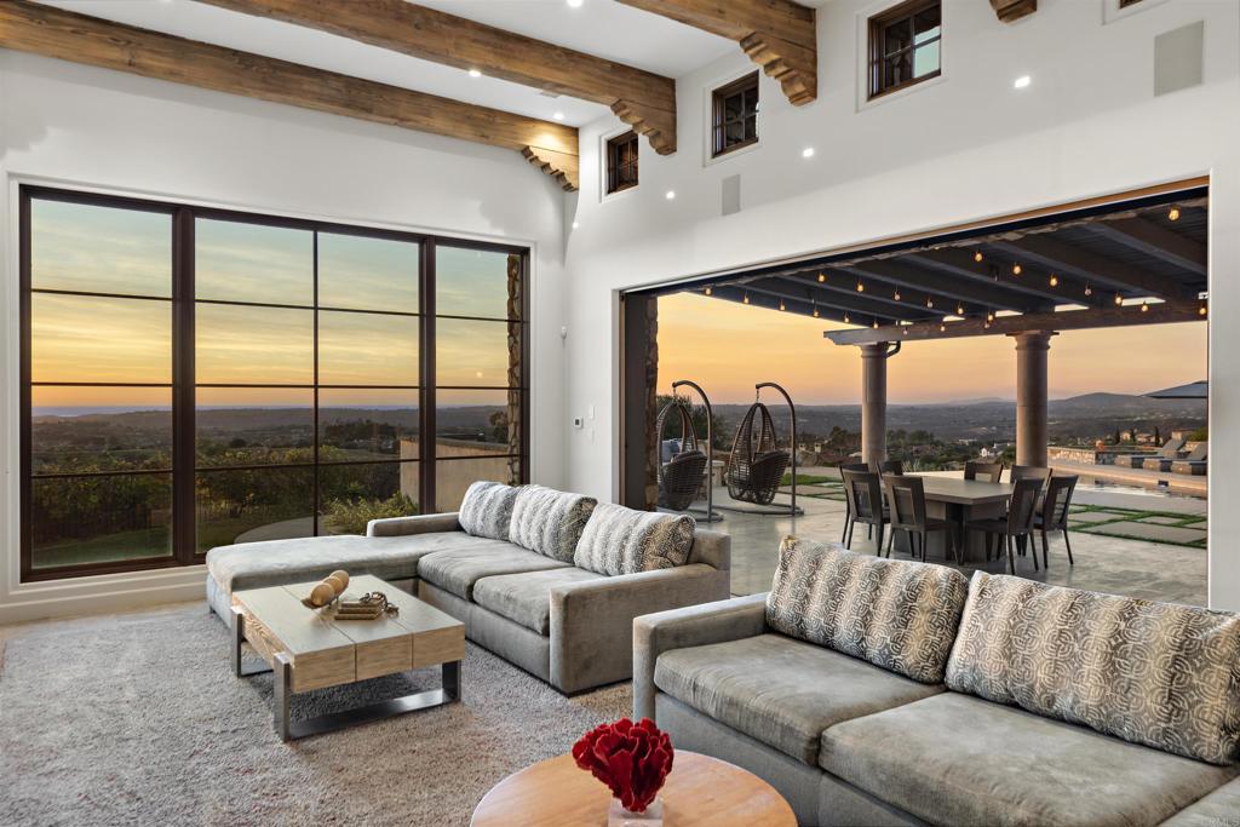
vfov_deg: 53.1
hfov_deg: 73.7
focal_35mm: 24
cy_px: 414
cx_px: 620
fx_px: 827
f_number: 7.1
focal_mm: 24
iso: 160
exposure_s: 1/125
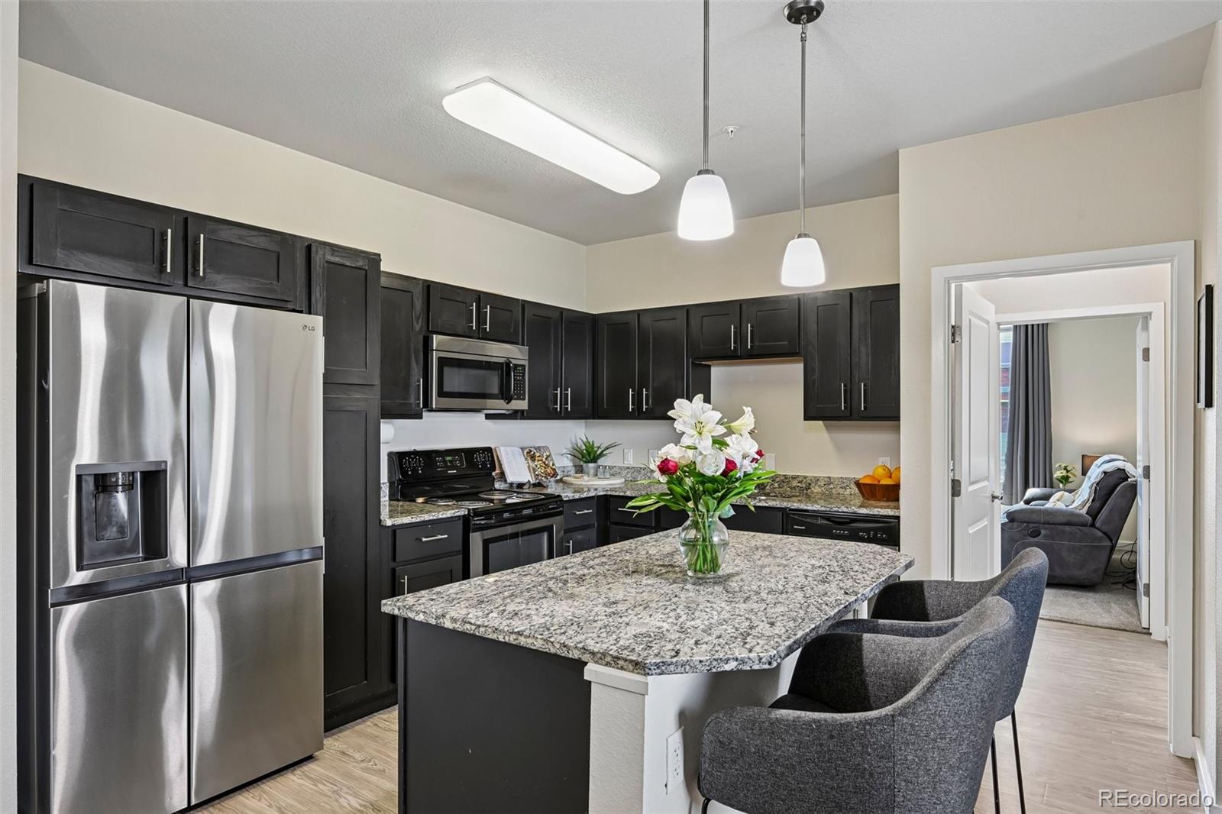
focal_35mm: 20
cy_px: 407
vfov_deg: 61.9
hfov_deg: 84.0
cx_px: 611
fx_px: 679
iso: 400
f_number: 10
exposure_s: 1/6
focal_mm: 20
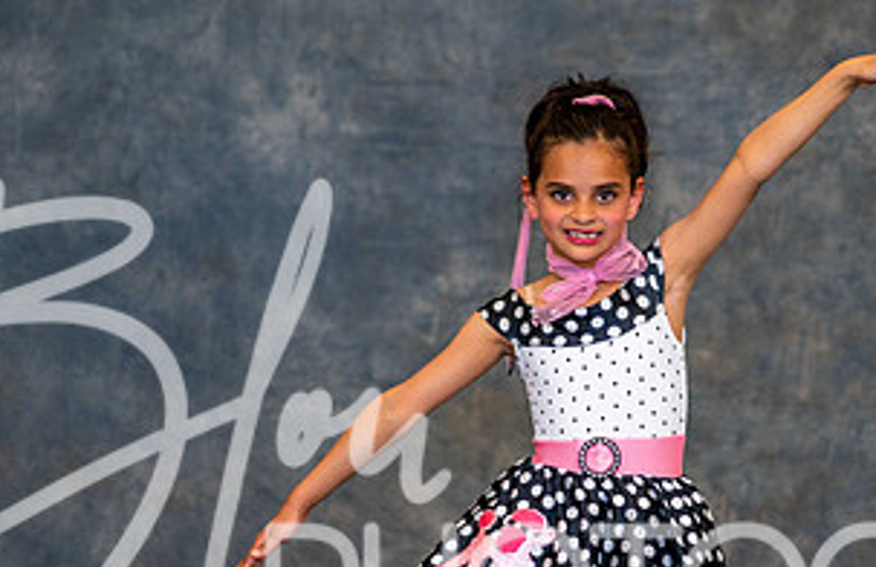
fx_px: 4461
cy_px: 358
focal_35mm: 185
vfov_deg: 7.3
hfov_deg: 11.2
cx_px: 506
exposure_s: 1/200
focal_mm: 85
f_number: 1.4
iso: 250
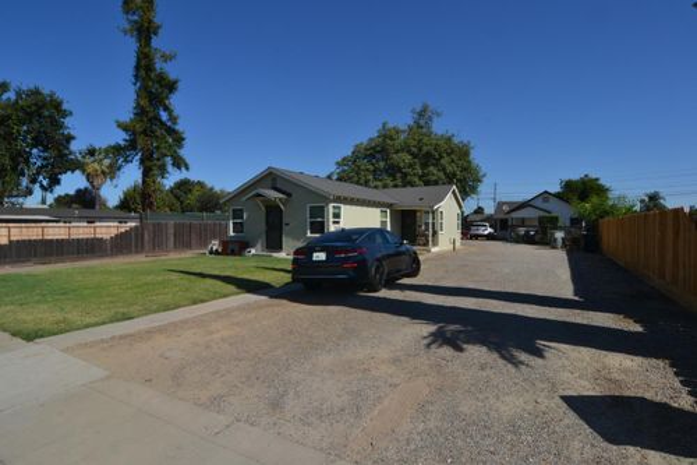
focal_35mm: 18
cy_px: 232
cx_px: 348
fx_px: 348
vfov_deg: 67.3
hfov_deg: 90.0
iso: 100
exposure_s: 1/200
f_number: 11
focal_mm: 12
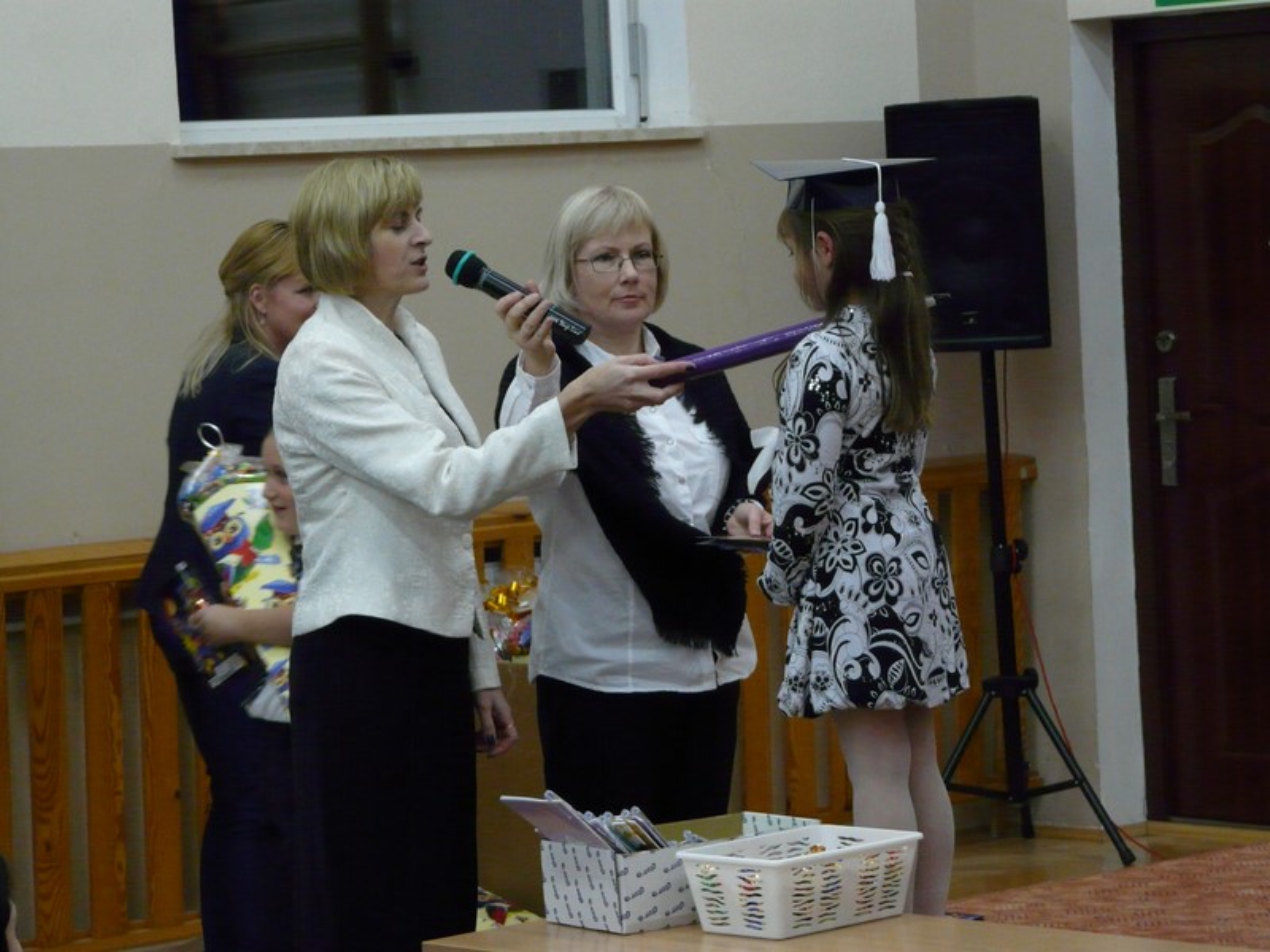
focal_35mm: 123
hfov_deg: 16.0
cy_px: 476
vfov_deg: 12.0
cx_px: 635
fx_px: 4513
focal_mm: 20.2
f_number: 3.6
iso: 400
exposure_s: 1/30
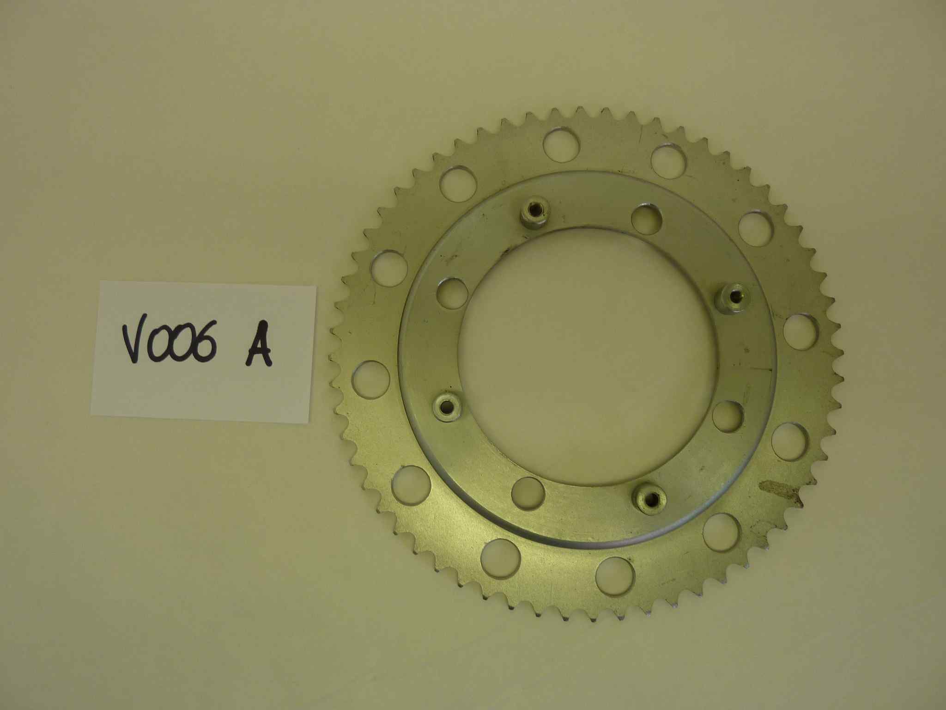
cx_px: 473
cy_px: 355
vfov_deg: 54.9
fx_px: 683
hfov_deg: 69.4
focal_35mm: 25
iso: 80
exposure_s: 1/60
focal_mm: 4.1
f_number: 3.3
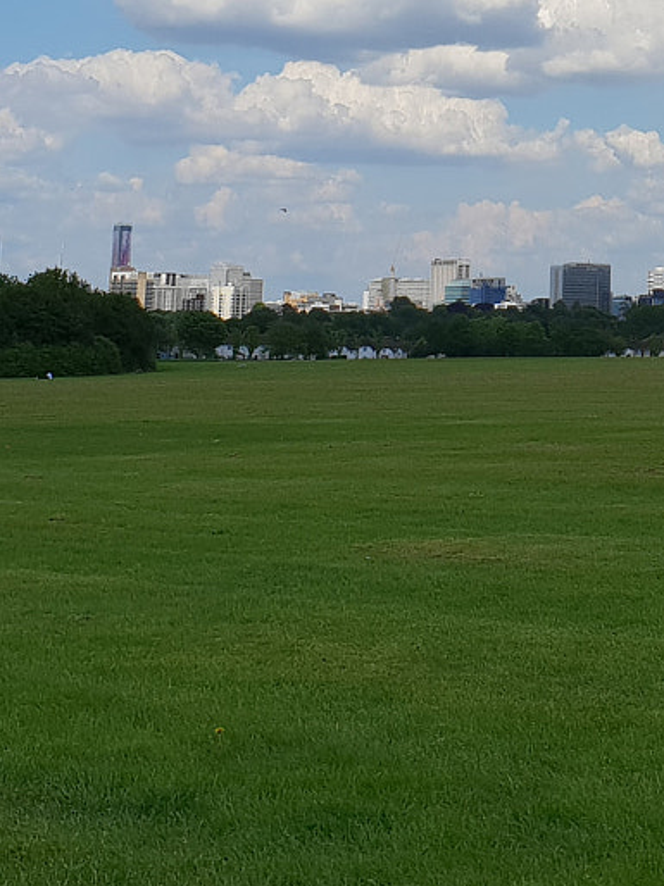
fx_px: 2073
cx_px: 607
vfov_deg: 23.3
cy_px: 28
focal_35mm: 81
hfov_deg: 17.9
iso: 50
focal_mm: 4.3
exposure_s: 1/2433
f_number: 2.4
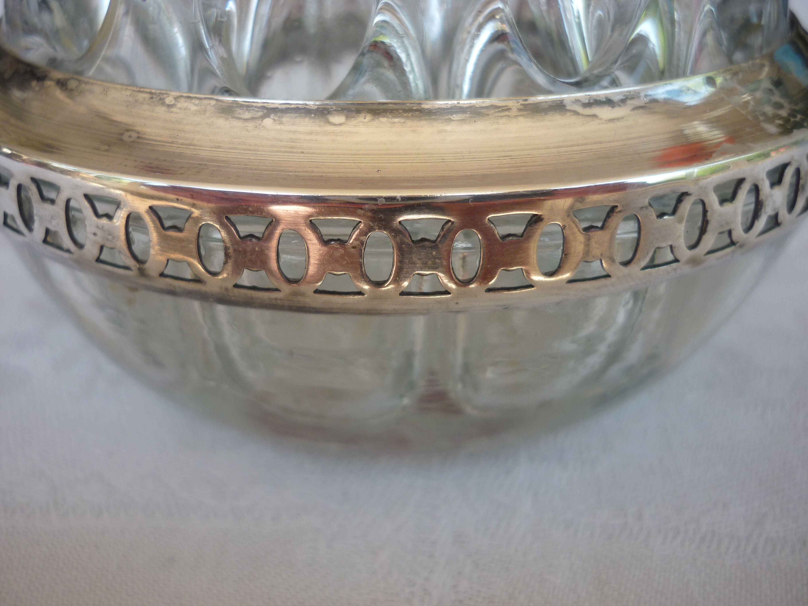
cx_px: 404
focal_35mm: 33
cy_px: 303
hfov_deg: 55.4
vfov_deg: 42.9
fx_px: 770
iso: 80
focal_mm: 5.5
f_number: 2.8
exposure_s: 1/160
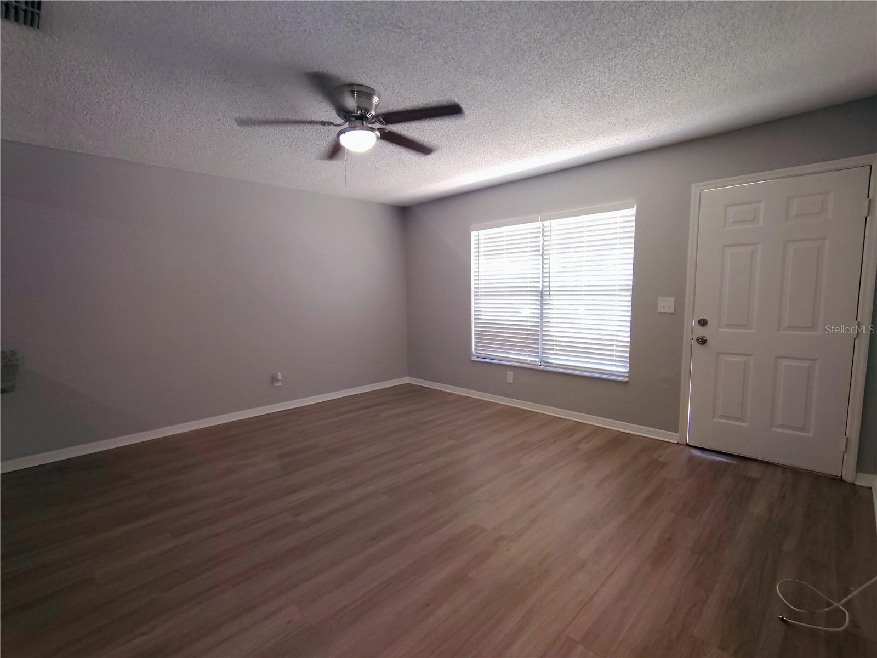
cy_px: 329
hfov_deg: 94.5
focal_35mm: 16
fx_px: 405
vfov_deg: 78.1
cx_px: 438
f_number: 2.2
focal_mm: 2.13
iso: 439
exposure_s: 1/60
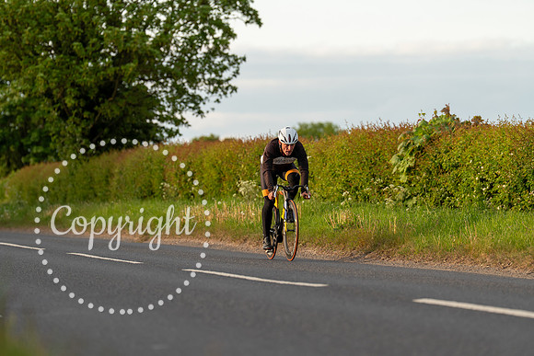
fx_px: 2967
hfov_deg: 10.3
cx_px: 267
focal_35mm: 200
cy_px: 178
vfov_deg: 6.9
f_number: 4
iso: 640
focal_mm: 200
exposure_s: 1/1000
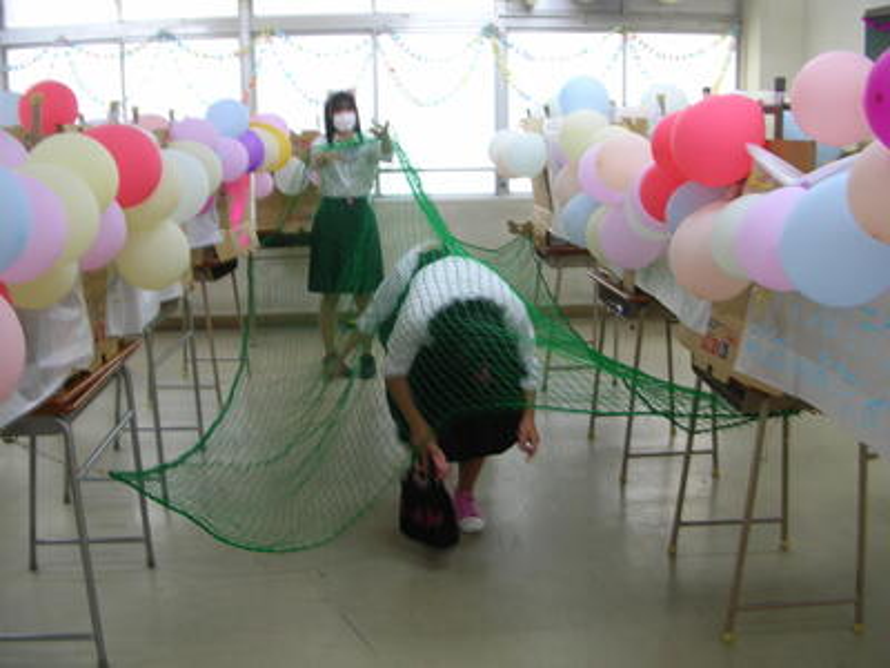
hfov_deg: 52.6
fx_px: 900
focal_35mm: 35
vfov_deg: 40.7
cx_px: 445
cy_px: 334
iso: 50
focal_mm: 5.8
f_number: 2.8
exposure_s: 1/14.2
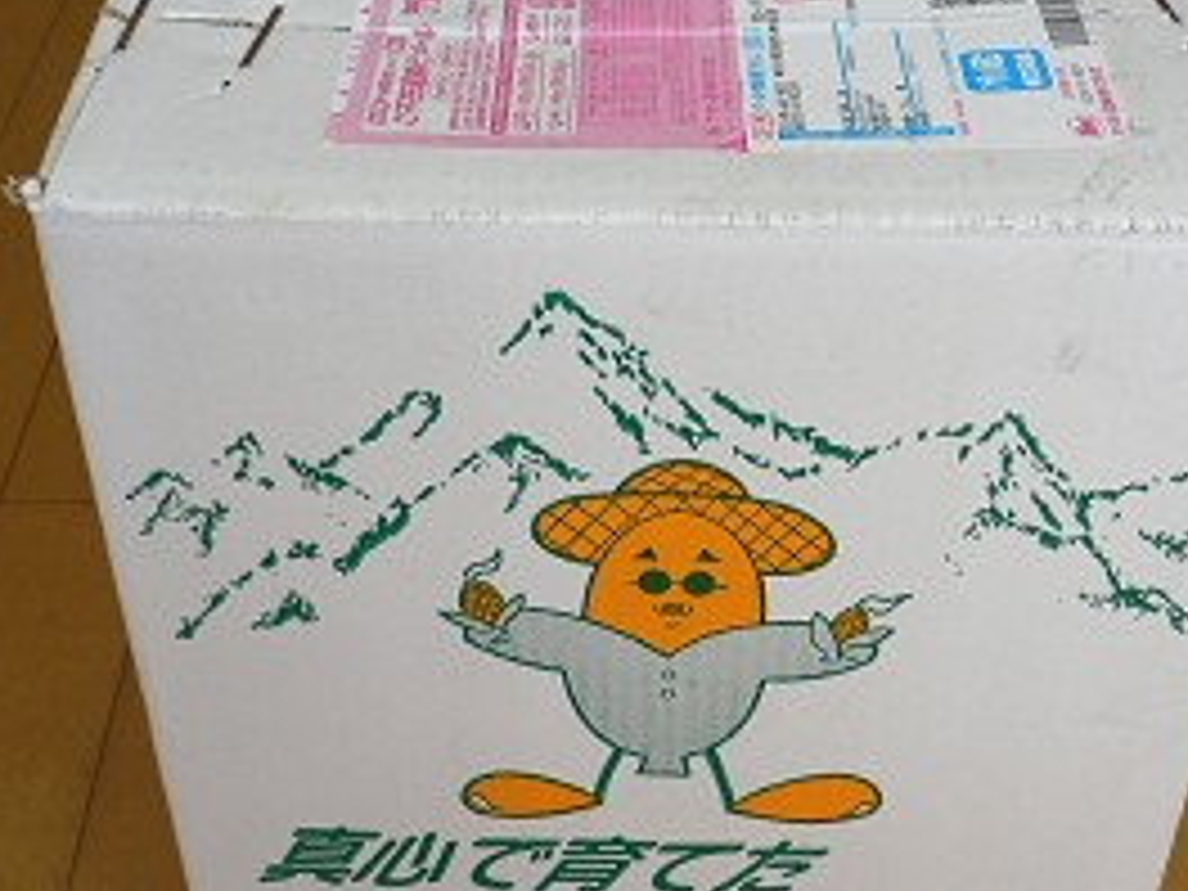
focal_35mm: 53
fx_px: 1819
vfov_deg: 27.5
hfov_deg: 36.1
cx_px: 684
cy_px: 486
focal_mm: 5.8
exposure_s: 1/20
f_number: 2.8
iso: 100
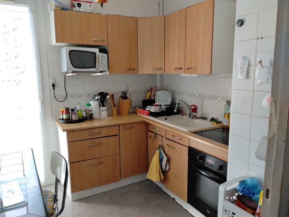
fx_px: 225
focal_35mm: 27
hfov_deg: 65.3
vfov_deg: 51.4
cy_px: 108
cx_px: 144
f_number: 1.8
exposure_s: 1/50
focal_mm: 4.05
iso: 255
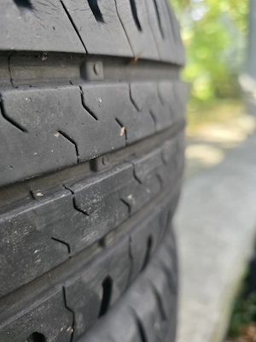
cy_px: 171
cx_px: 128
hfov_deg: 58.9
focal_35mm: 23
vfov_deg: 73.9
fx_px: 227
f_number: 1.7
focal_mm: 6.3
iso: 160
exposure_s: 1/180
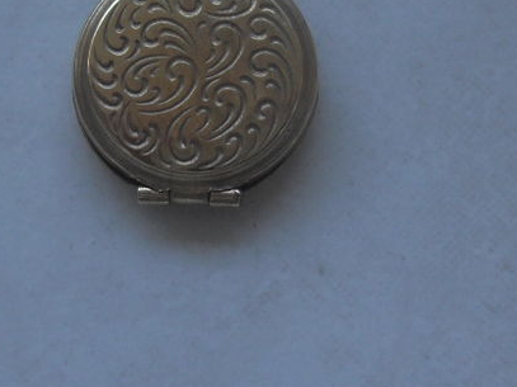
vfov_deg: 16.1
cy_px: 86
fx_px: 1359
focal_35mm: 91
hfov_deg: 21.5
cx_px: 194
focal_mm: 6.3
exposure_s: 1/90
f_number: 2.8
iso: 80
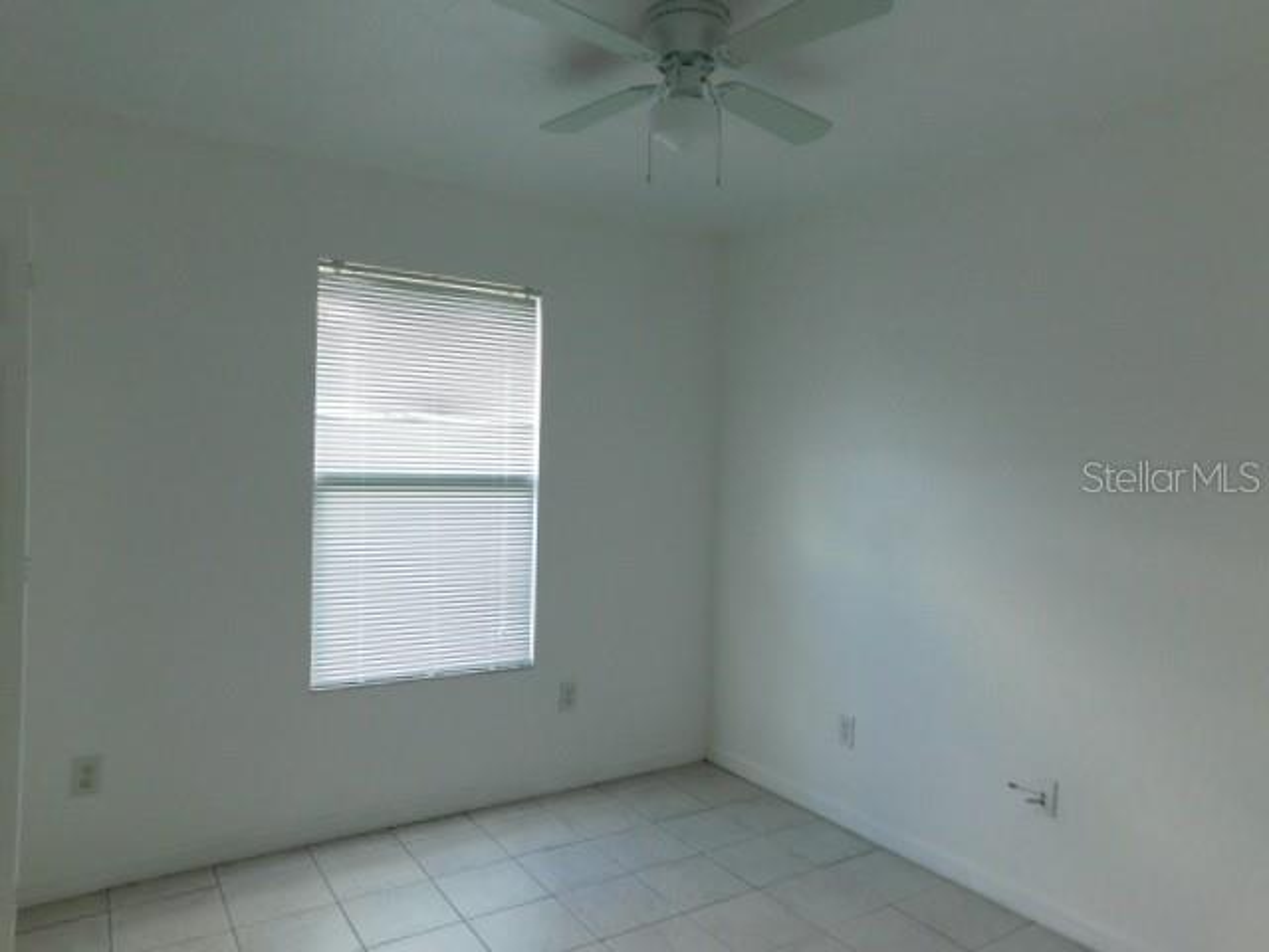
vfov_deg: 58.9
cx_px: 634
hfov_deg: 73.9
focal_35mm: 23
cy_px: 476
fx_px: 843
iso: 160
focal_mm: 4
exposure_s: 1/30
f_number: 3
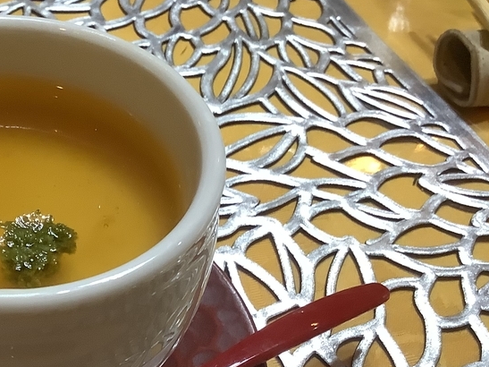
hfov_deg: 27.2
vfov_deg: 21.2
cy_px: 316
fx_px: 960
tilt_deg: -50.9
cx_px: 16
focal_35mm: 68
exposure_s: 1/50
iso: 200
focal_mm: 3.3
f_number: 2.4
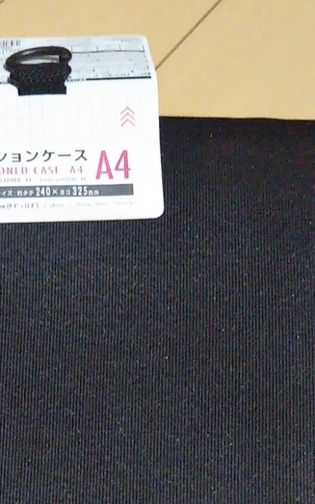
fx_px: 1002
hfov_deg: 17.7
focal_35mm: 73
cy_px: 486
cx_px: 75
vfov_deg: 26.9
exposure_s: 1/23
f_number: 2.2
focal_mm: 4
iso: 618
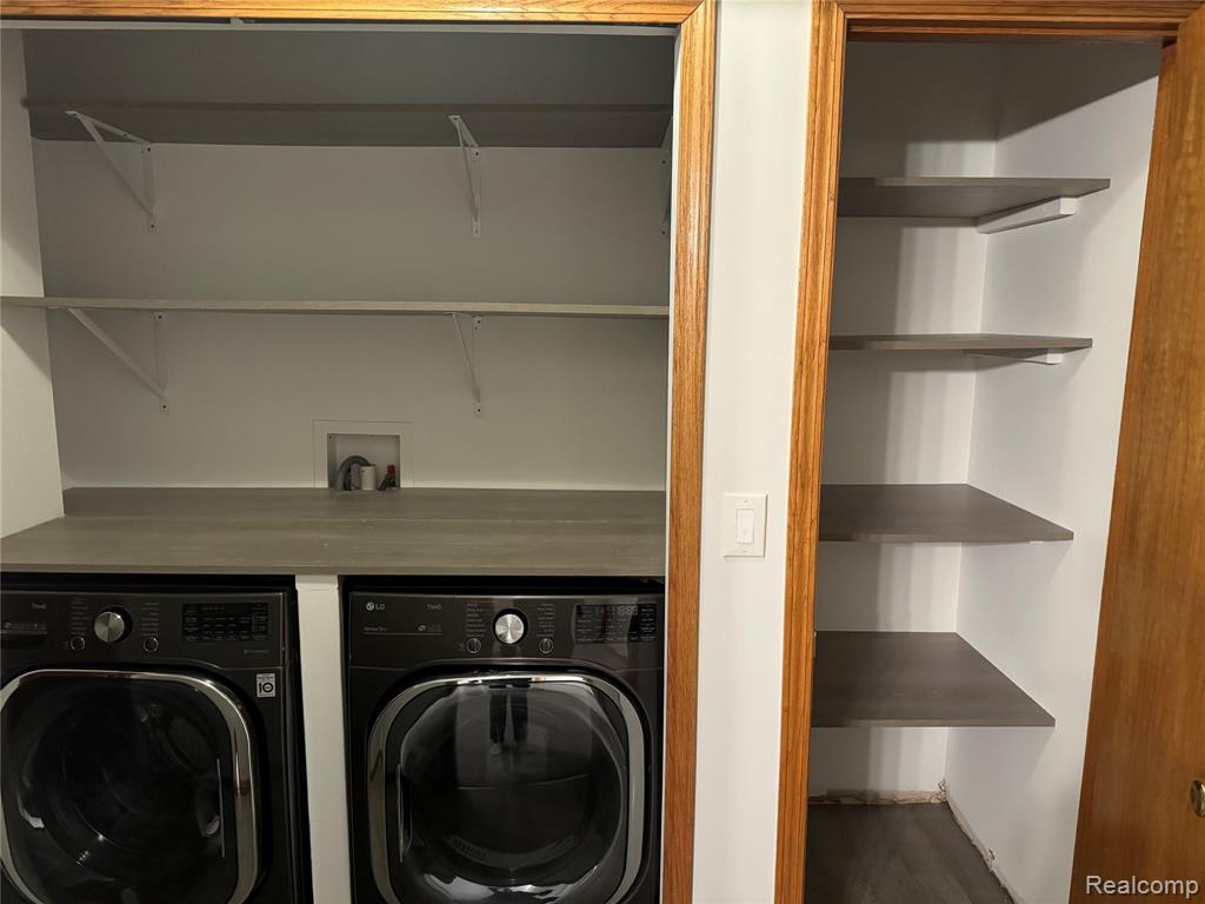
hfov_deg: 71.6
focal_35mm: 24
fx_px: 835
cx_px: 602
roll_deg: -0.3
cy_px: 452
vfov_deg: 56.8
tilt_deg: -9.1
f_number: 1.78
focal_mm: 6.76
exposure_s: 1/40
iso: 800
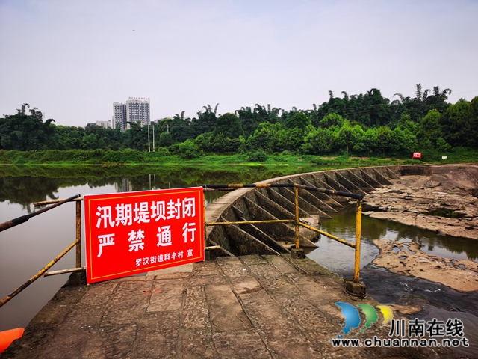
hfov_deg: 65.3
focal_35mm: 27
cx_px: 239
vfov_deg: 51.4
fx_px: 373
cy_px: 180
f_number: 1.8
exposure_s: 1/1524
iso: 50
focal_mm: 5.58
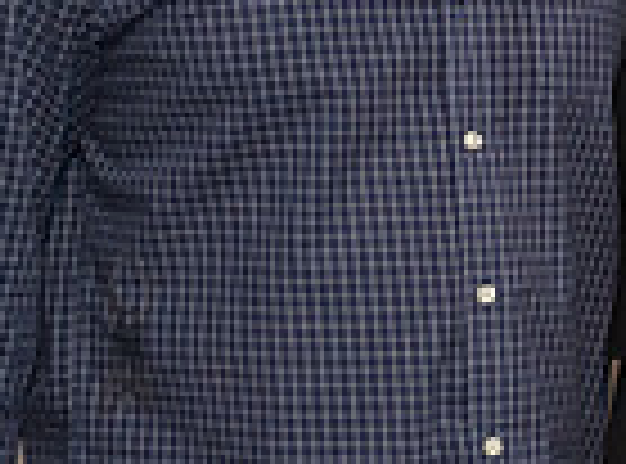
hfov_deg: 10.9
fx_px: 3169
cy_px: 82
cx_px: 869
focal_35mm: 176
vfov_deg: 8.4
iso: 1000
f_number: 4
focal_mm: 34
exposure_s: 1/320
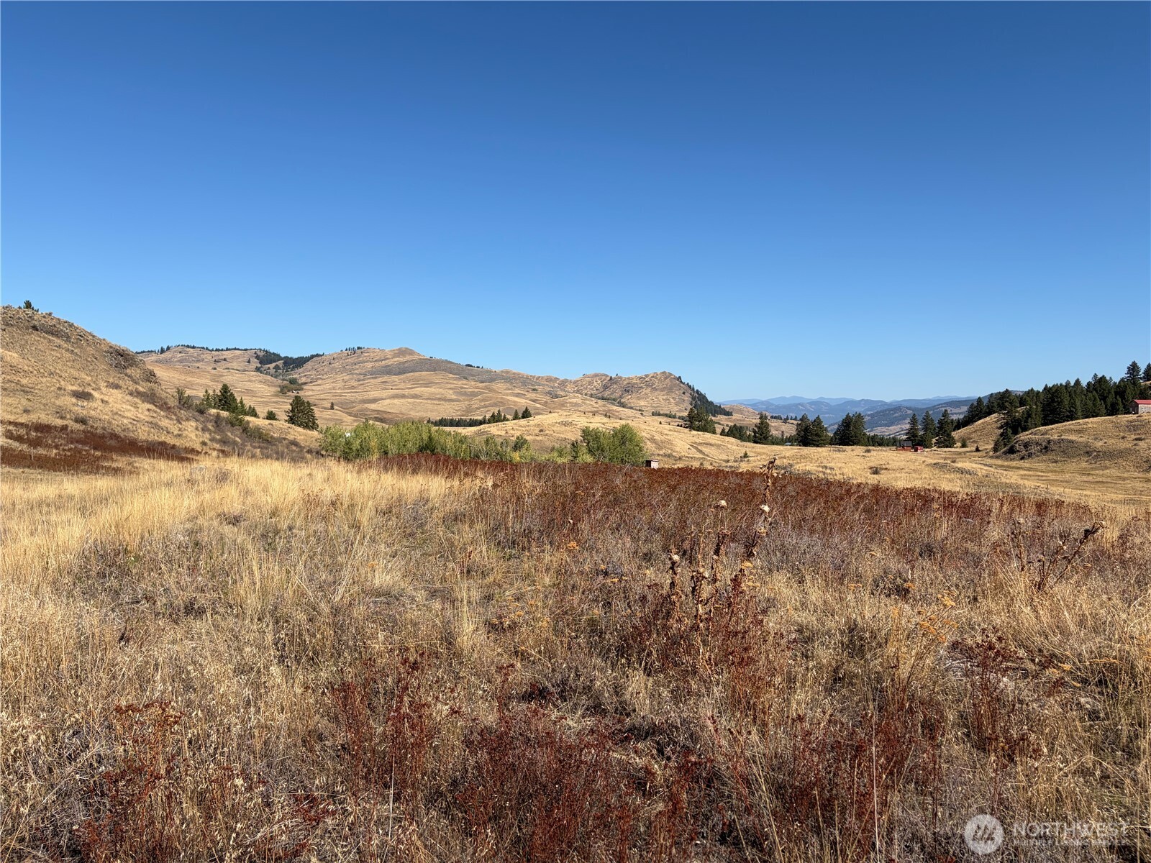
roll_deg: +0.4
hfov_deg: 67.3
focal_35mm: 26
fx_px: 865
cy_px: 432
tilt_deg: -1.0
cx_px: 576
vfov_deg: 53.1
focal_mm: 5.96
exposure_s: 1/4329
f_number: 1.6
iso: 50
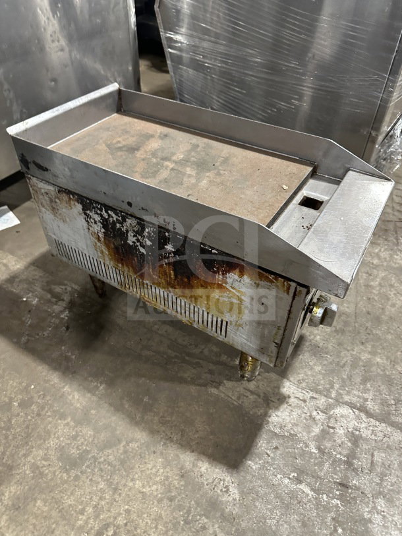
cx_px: 201
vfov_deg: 71.6
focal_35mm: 24
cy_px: 268
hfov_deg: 56.8
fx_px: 372
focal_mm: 6.86
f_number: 1.78
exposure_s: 1/60
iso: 500
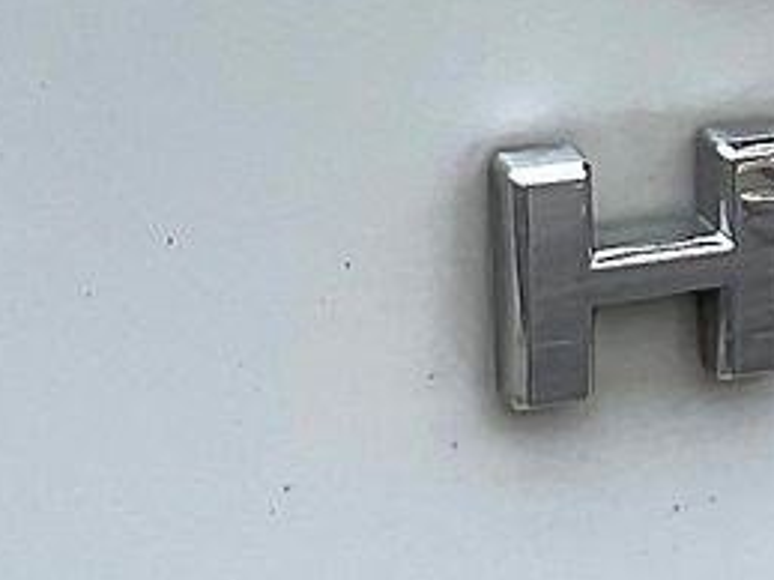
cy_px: 9
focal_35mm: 179
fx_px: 4001
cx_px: 1174
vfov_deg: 8.2
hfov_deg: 10.6
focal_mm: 3
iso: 16
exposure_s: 1/1311
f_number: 1.8
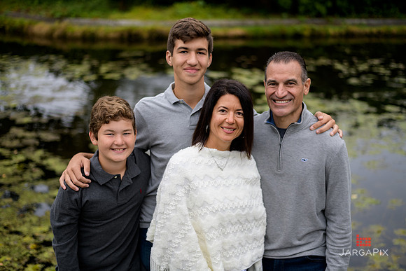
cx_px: 203
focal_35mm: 50
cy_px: 136
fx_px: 564
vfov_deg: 27.0
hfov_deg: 39.6
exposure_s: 1/640
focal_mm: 50
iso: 200
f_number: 2
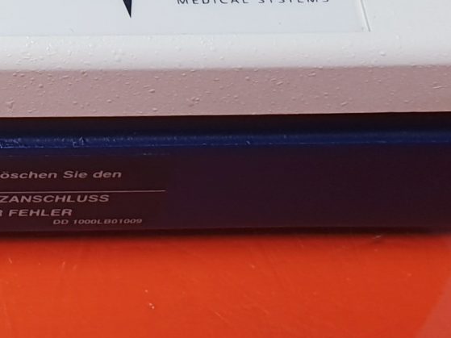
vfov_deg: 11.7
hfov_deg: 14.7
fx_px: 1550
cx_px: -336
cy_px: -239
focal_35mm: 119
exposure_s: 1/50
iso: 64
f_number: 2.4
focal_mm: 4.3
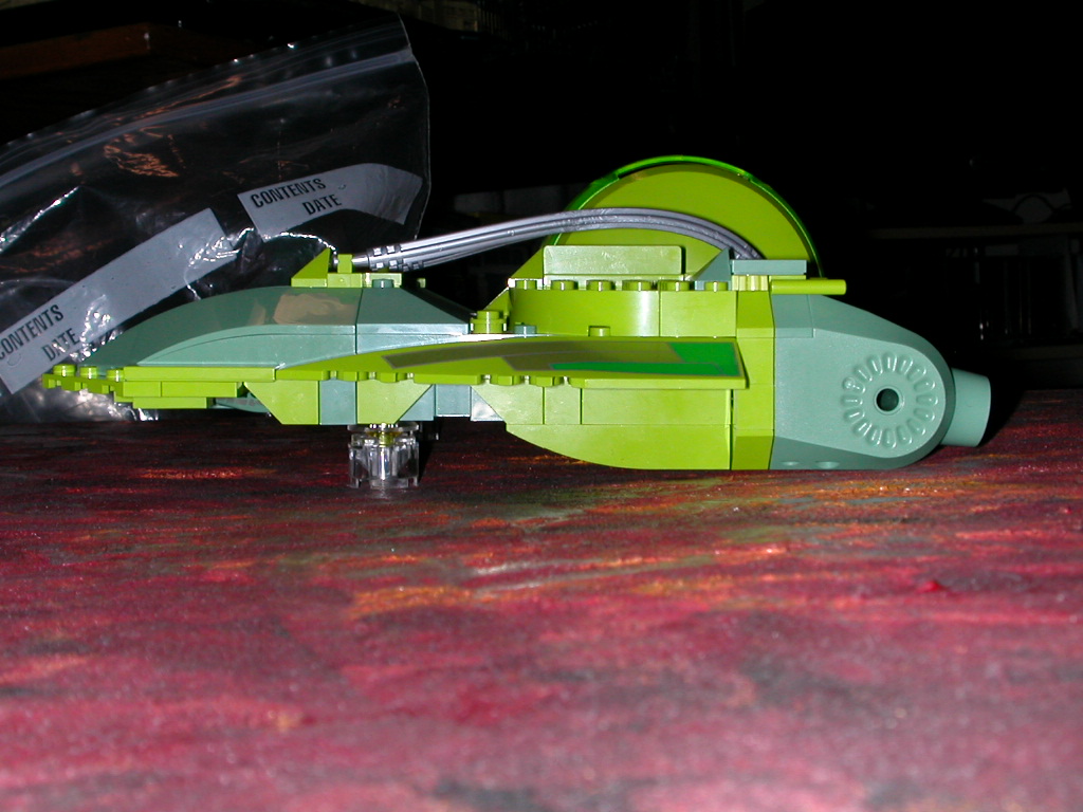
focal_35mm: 54
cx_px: 542
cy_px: 406
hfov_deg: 35.5
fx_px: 1689
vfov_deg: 27.0
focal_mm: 8.2
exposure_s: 1/59.9
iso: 100
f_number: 5.4
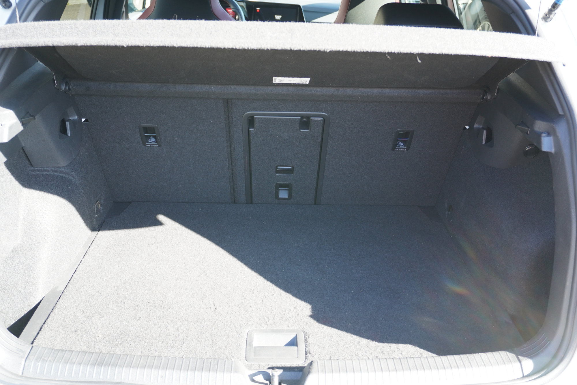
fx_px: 553
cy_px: 192
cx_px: 288
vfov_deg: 38.4
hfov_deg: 55.1
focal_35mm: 34
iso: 250
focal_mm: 23
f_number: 4
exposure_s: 1/40
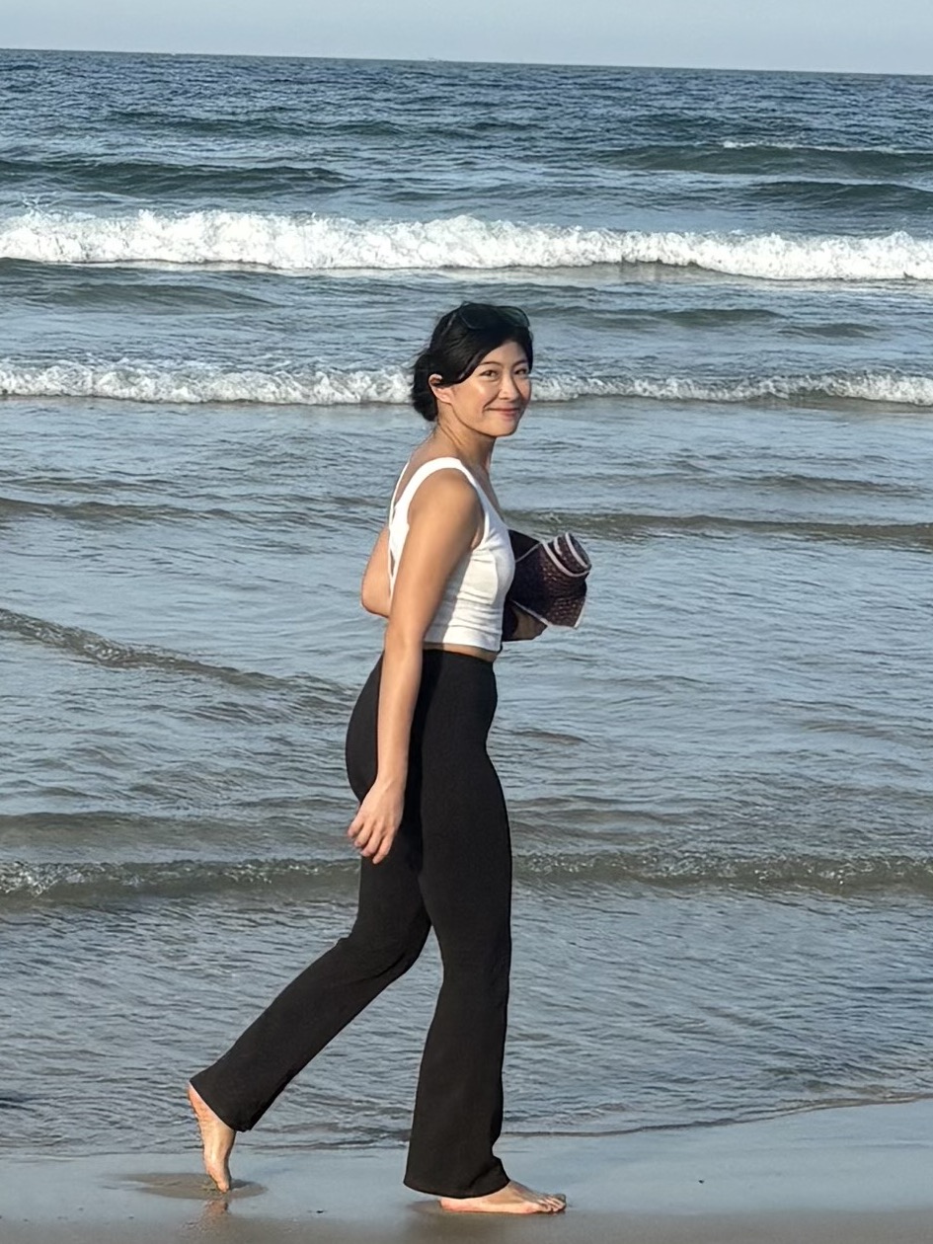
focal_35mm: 26
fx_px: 934
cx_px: 466
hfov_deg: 53.1
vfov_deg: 67.3
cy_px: 622
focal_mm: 5.96
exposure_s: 1/2639
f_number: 1.6
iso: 50
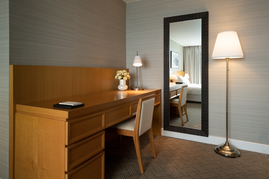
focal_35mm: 21
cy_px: 90
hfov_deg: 81.2
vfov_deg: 59.5
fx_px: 157
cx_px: 134
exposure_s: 1/10
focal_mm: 21
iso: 100
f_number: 8
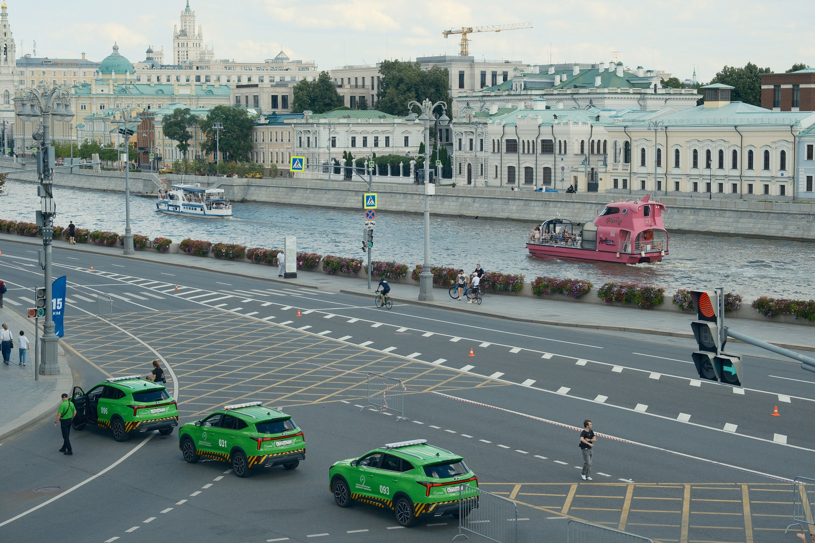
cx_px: 408
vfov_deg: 18.2
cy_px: 272
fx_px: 1698
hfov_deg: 27.0
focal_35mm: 75
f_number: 5.6
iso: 640
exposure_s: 1/900
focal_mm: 50
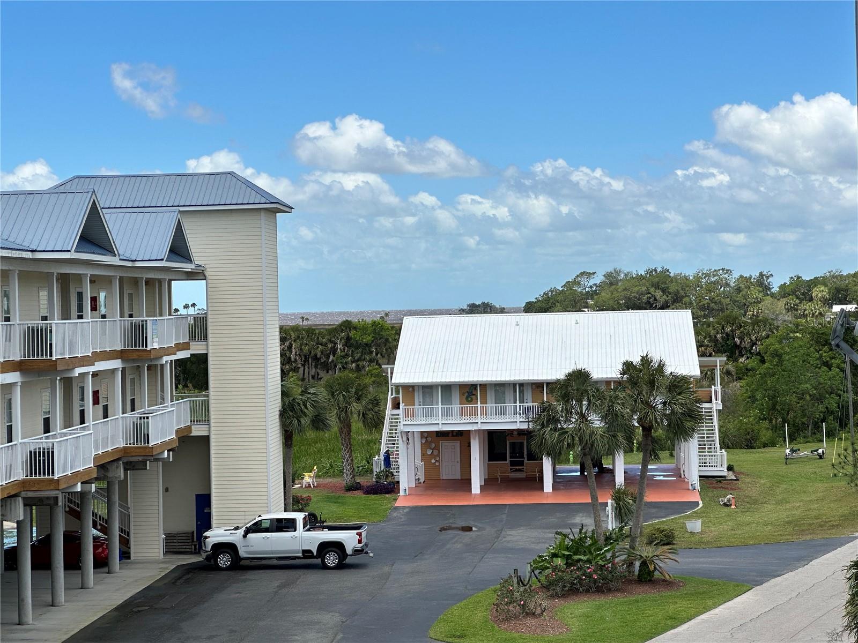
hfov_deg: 25.3
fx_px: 1909
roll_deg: +1.2
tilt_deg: -0.9
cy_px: 322
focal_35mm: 77
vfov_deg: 19.1
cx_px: 429
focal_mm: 9
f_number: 2.8
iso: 32
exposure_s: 1/1074
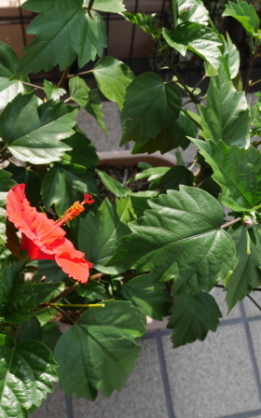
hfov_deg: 23.4
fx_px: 615
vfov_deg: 37.5
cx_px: 227
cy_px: 209
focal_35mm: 54
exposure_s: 1/200
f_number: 5.6
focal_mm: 19
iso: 200
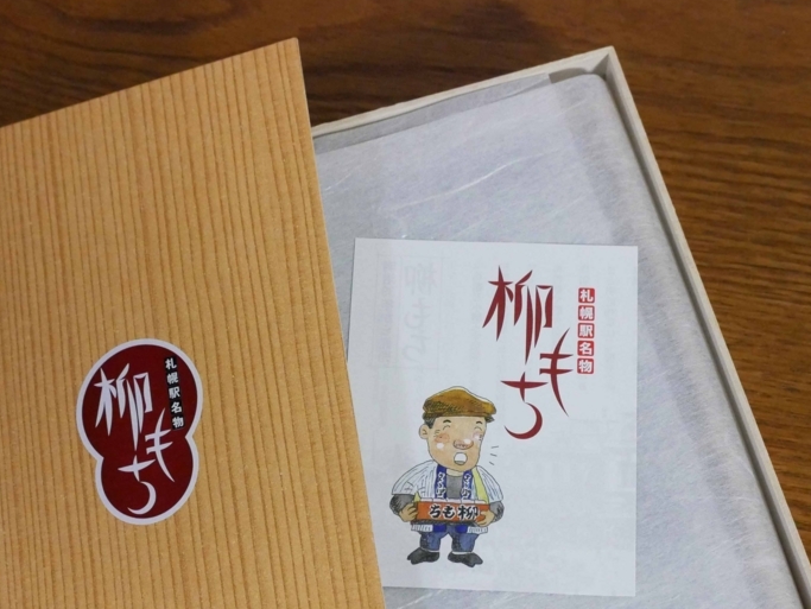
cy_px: 443
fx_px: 1758
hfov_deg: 26.0
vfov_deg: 19.5
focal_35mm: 75
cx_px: 427
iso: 3200
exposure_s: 1/100
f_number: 4.9
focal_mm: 25
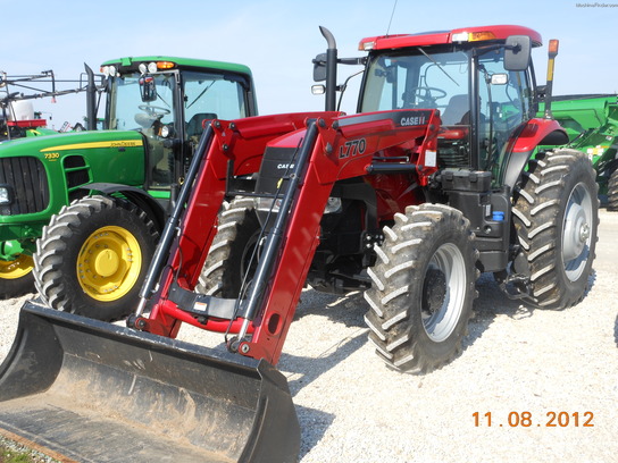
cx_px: 309
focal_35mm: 39
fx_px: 696
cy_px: 232
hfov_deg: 47.9
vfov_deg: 36.8
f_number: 4.3
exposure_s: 1/320
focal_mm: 6.9
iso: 80
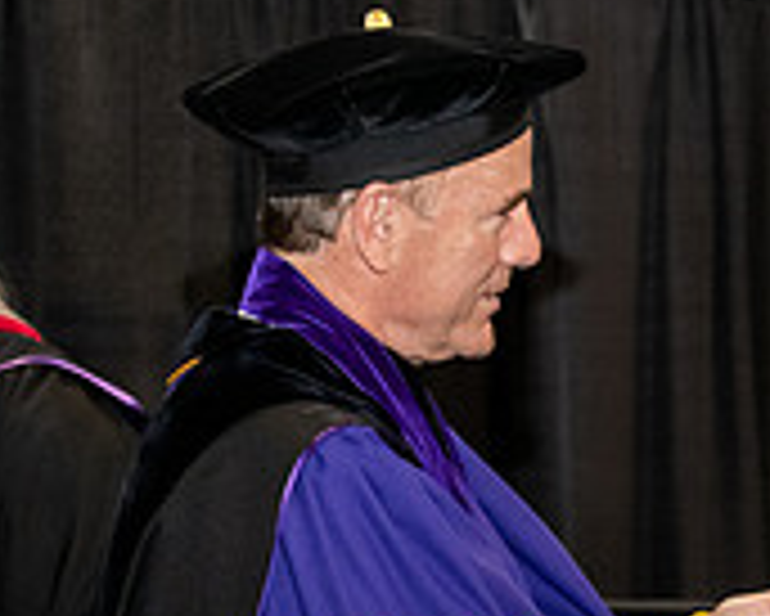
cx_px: 1058
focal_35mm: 223
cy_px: 474
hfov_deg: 8.5
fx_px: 5085
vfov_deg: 6.9
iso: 2500
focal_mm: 70
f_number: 5.6
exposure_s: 1/200
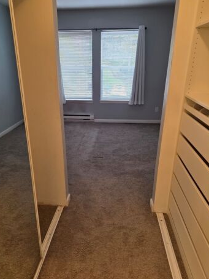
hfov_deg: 51.3
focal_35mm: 27
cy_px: 151
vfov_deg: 65.2
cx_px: 94
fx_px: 217
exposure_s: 1/120
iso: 160
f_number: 1.7
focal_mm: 6.25
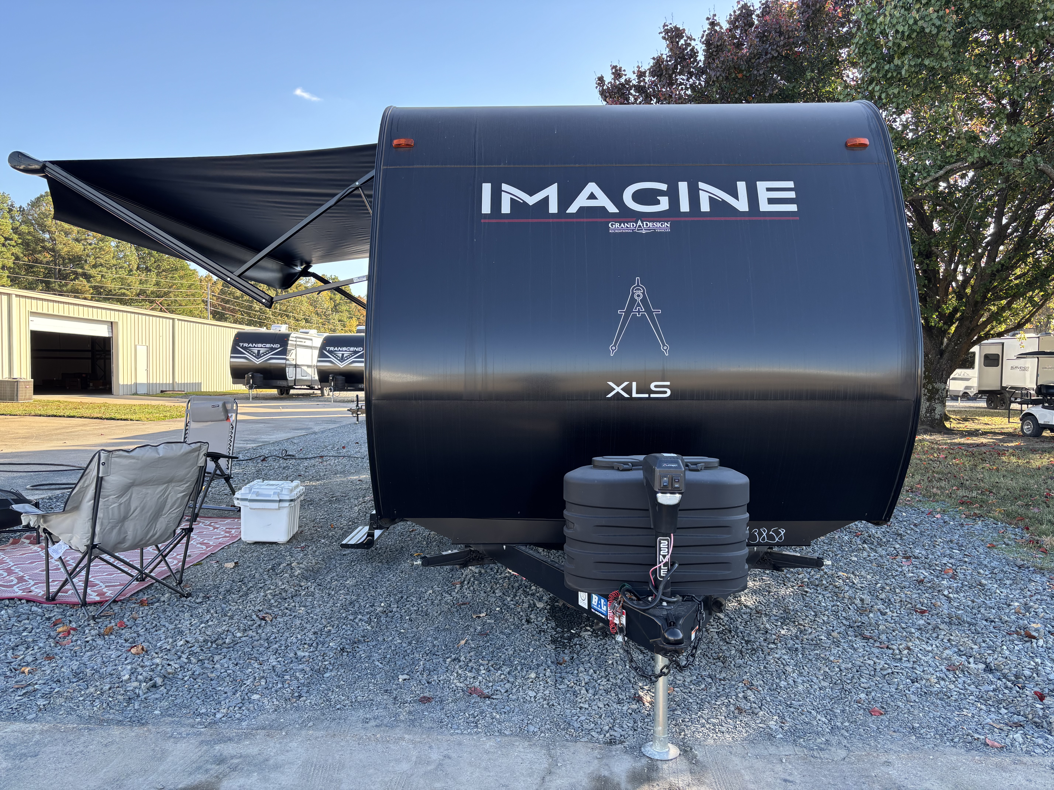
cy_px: 395
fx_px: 792
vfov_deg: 53.1
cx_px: 527
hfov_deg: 67.3
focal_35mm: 26
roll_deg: -0.5
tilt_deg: -2.0
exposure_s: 1/328
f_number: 1.6
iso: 50
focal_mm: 5.96
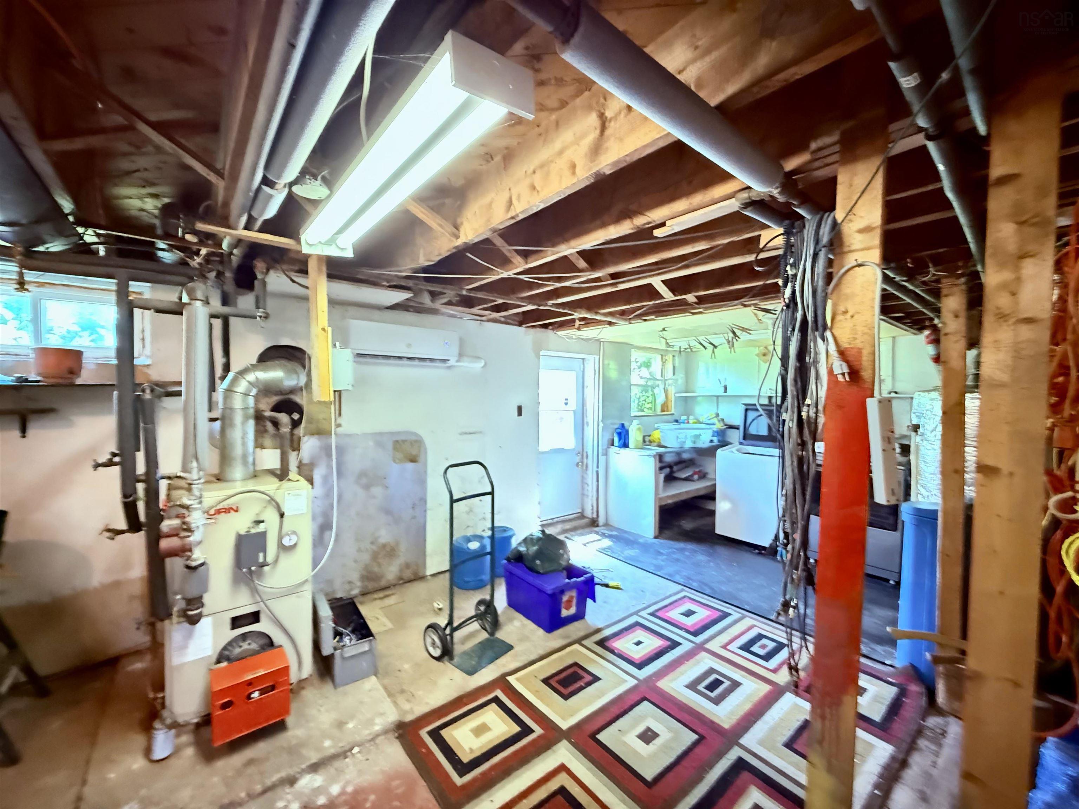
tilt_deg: +0.0
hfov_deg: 102.1
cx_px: 540
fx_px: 436
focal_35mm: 14
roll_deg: -0.3
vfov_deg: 85.7
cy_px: 404
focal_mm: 2.22
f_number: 2.2
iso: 2000
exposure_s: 1/30
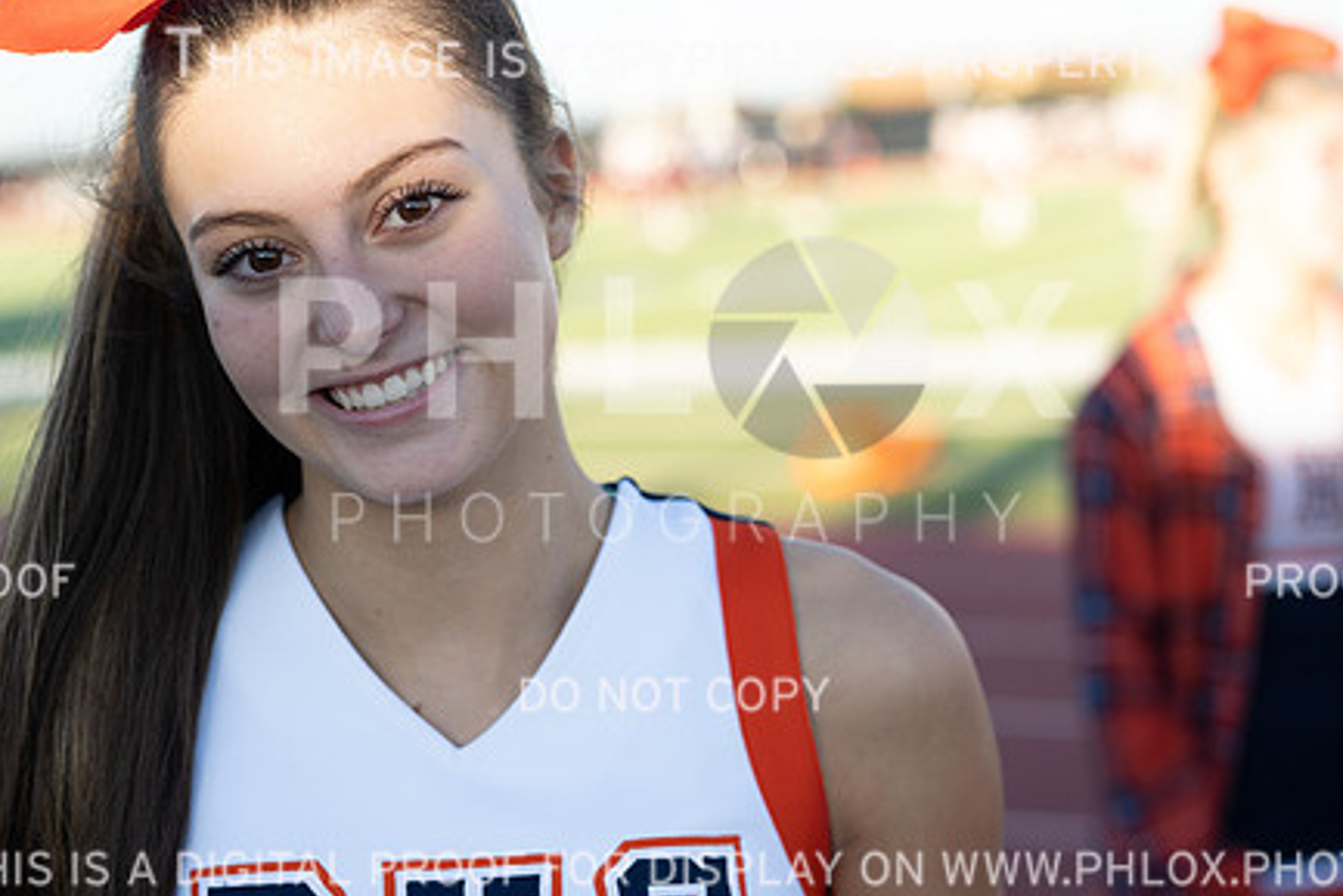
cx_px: 676
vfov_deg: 20.3
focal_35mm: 67
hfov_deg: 30.1
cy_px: 389
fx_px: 2500
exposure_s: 1/1000
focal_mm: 50
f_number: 2.8
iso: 250
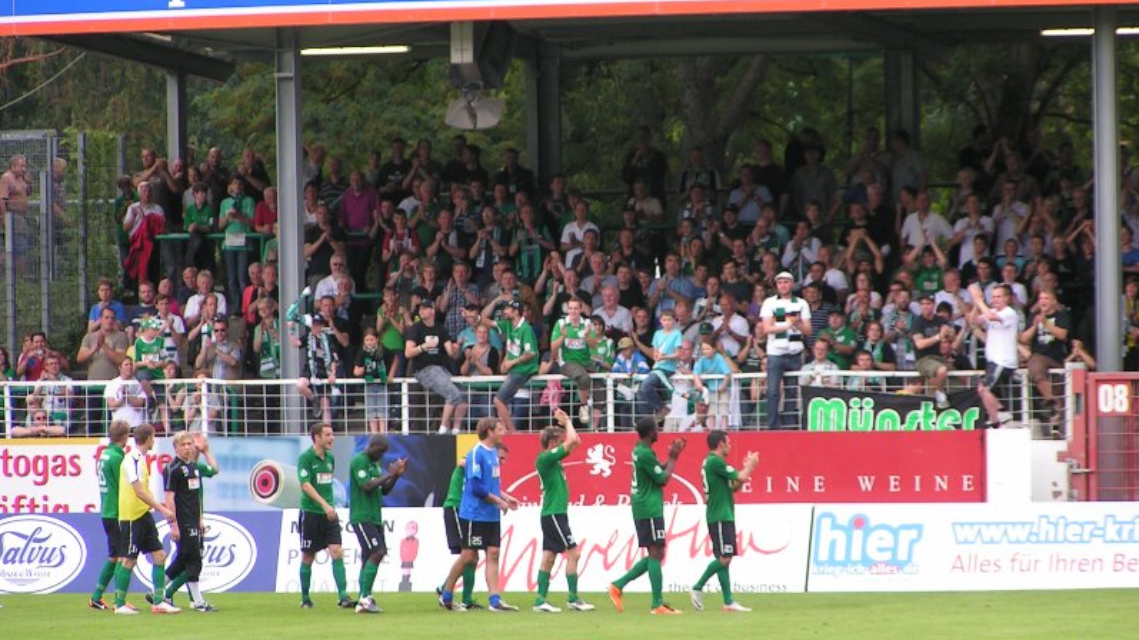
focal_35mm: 258
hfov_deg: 8.4
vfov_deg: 4.7
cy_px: 236
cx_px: 569
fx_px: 7791
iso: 50
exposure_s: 1/200
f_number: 3.5
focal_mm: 36.1
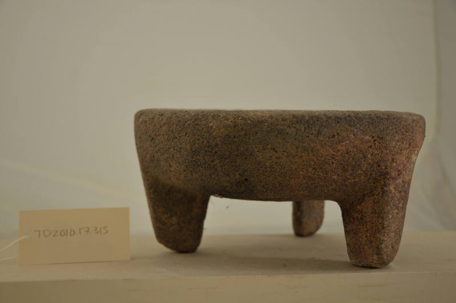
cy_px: 152
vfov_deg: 29.8
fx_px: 569
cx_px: 228
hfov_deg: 43.7
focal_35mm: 45
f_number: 4.2
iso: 200
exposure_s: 1/80
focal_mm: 30
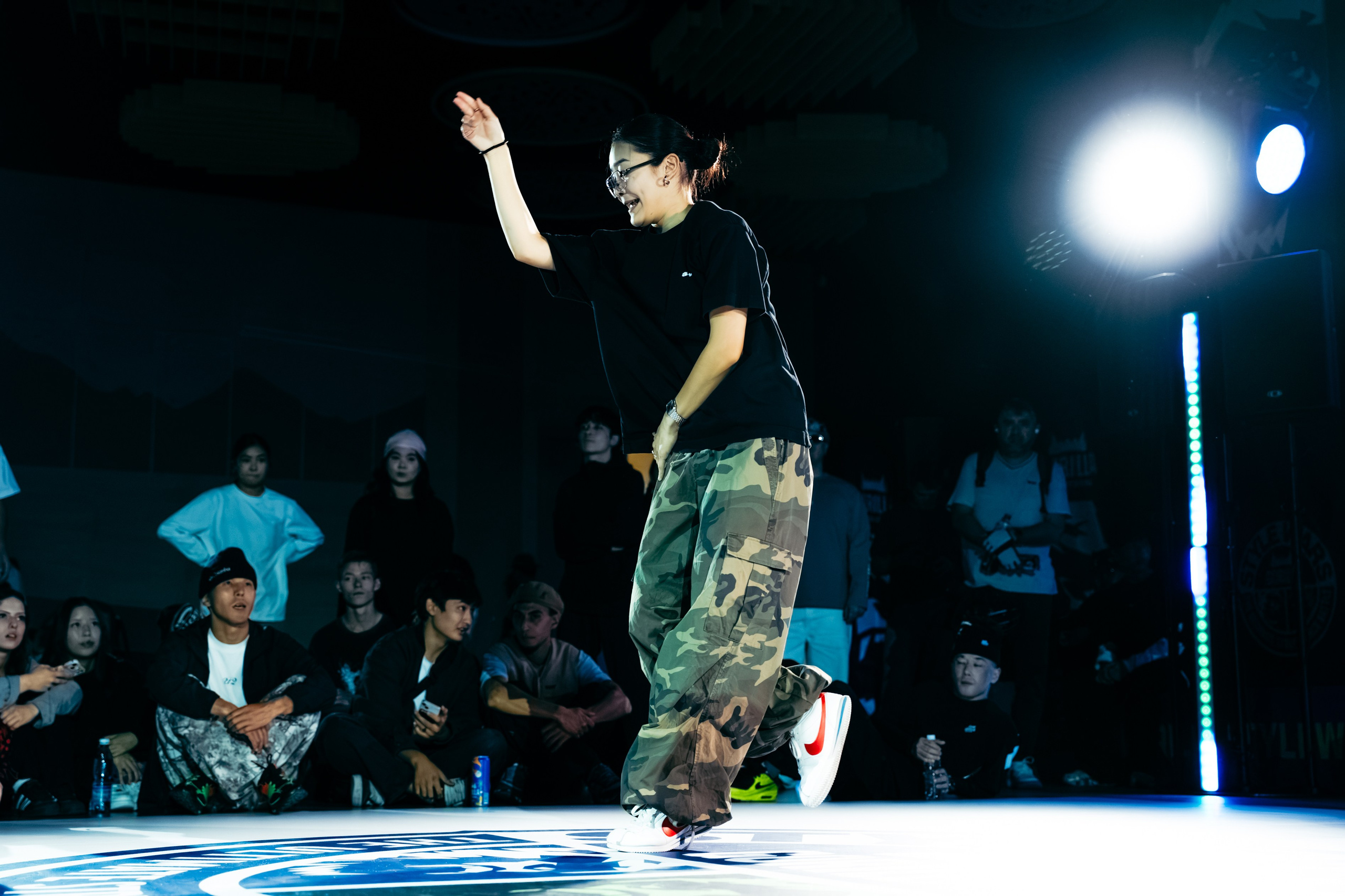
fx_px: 1918
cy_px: 448
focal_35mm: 51
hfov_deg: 38.6
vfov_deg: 26.3
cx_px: 672
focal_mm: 45
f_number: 2.8
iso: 2500
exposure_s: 1/640
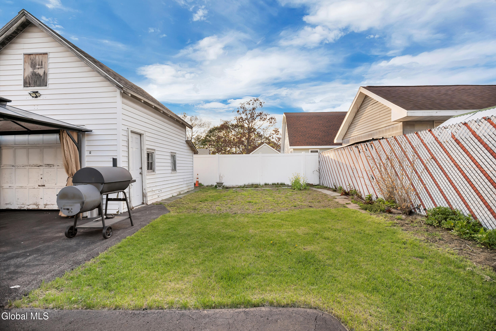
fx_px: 220
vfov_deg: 73.8
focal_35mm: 16
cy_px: 166
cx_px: 248
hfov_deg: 96.7
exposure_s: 1/3200
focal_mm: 16
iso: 500
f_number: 4
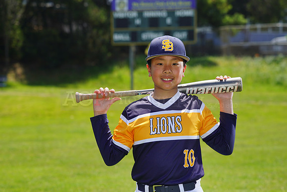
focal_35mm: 164
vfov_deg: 8.4
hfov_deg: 12.5
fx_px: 1308
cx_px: 144
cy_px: 96
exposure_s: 1/250
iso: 100
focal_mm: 164
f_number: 8
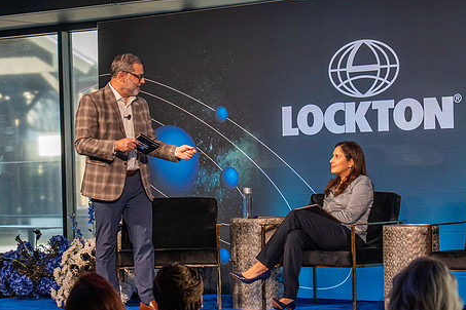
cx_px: 232
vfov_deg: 12.3
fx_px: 1437
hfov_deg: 18.4
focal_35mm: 111
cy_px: 177
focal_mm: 70
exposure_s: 1/200
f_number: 4.5
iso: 2500
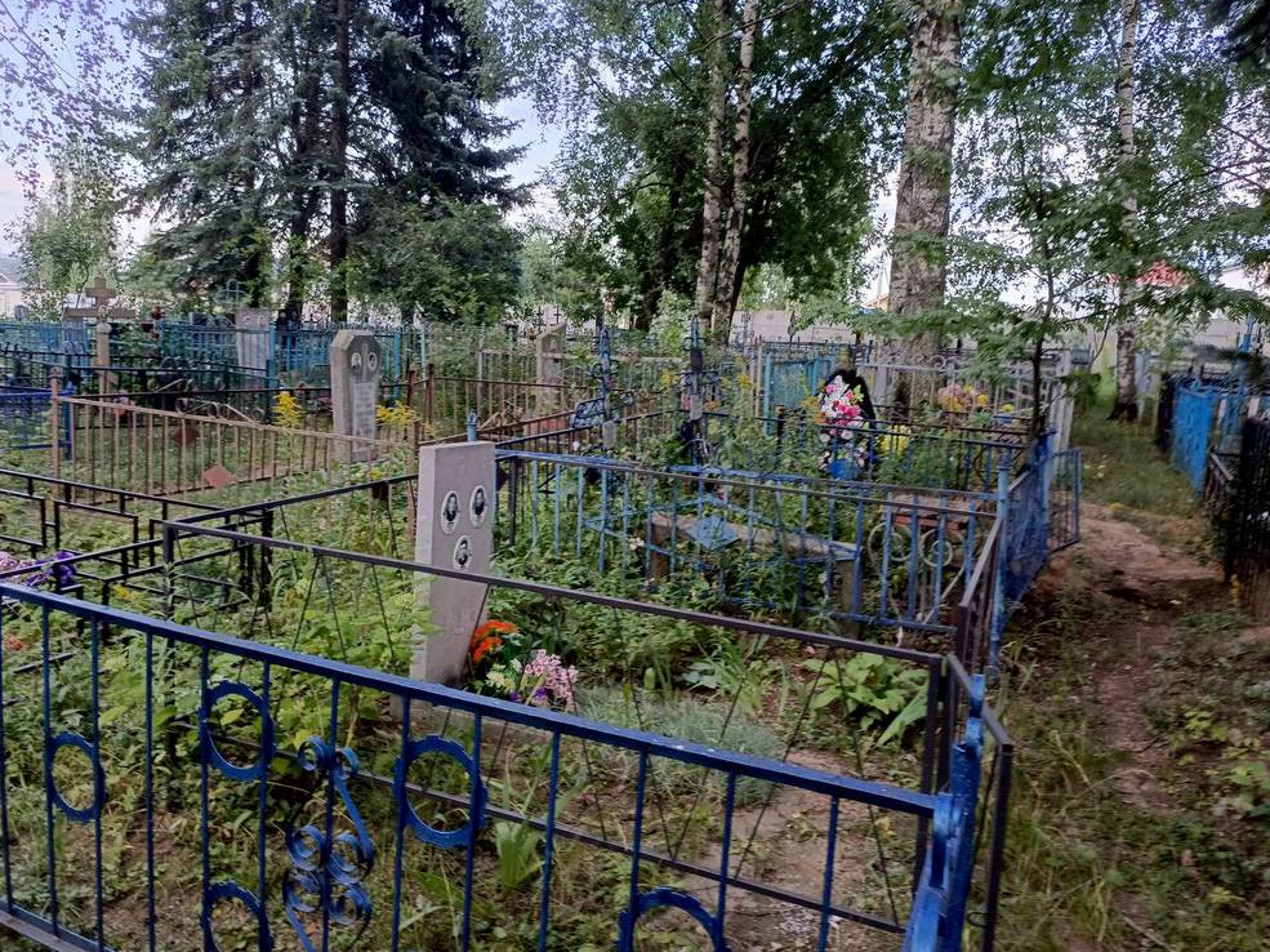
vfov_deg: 53.0
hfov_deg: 67.3
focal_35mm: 26
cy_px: 458
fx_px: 954
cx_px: 650
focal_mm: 4.76
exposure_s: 1/100
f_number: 1.69
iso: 221
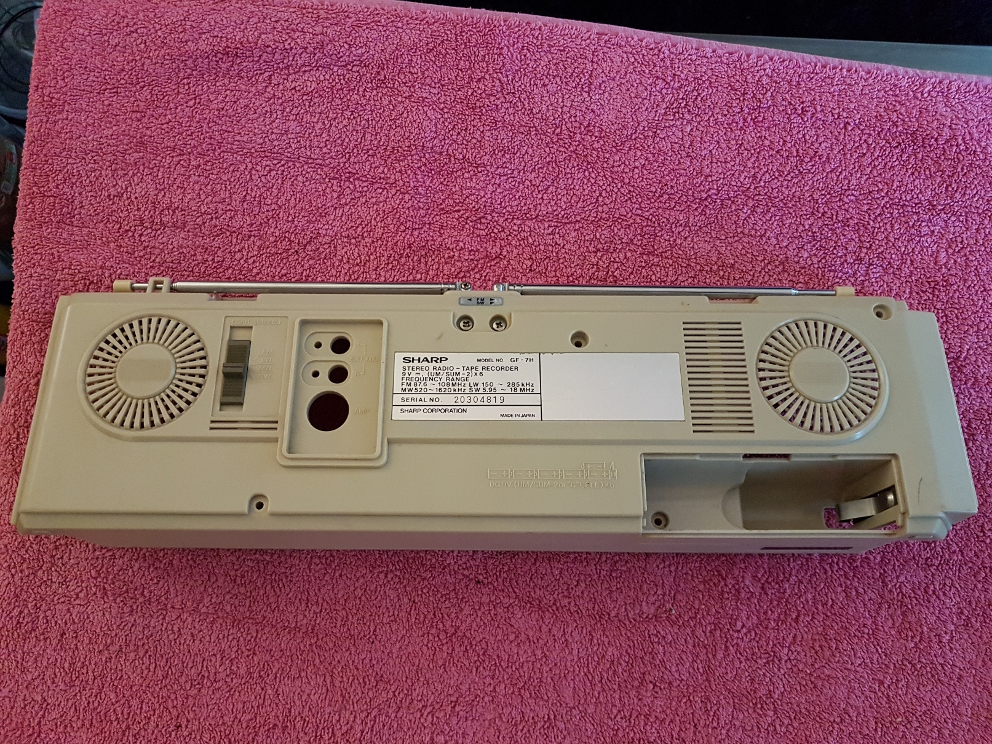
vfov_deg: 53.1
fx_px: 745
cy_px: 372
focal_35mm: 26
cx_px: 496
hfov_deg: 67.3
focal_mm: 4.2
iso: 250
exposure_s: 1/10
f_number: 1.7
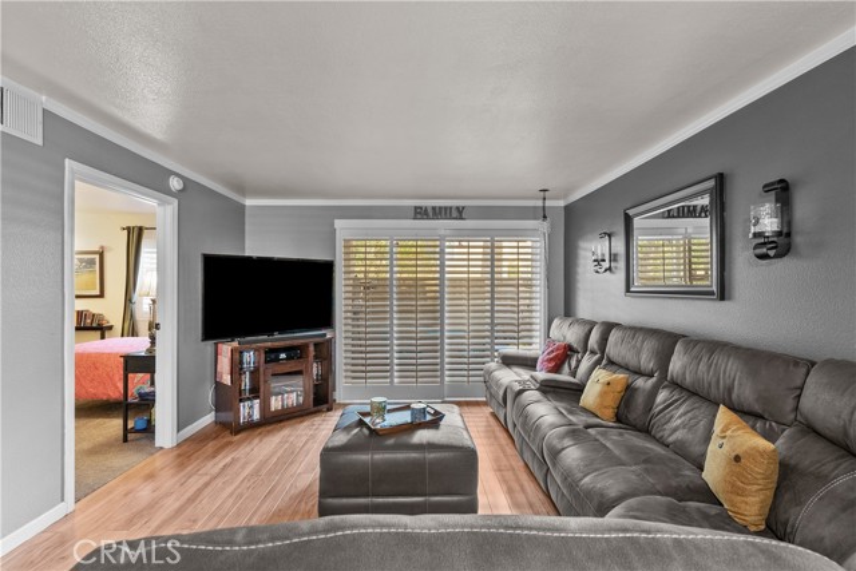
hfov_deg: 96.7
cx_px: 428
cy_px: 286
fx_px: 381
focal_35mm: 16
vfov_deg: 73.8
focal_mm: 16
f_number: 8
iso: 640
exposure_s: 1.3
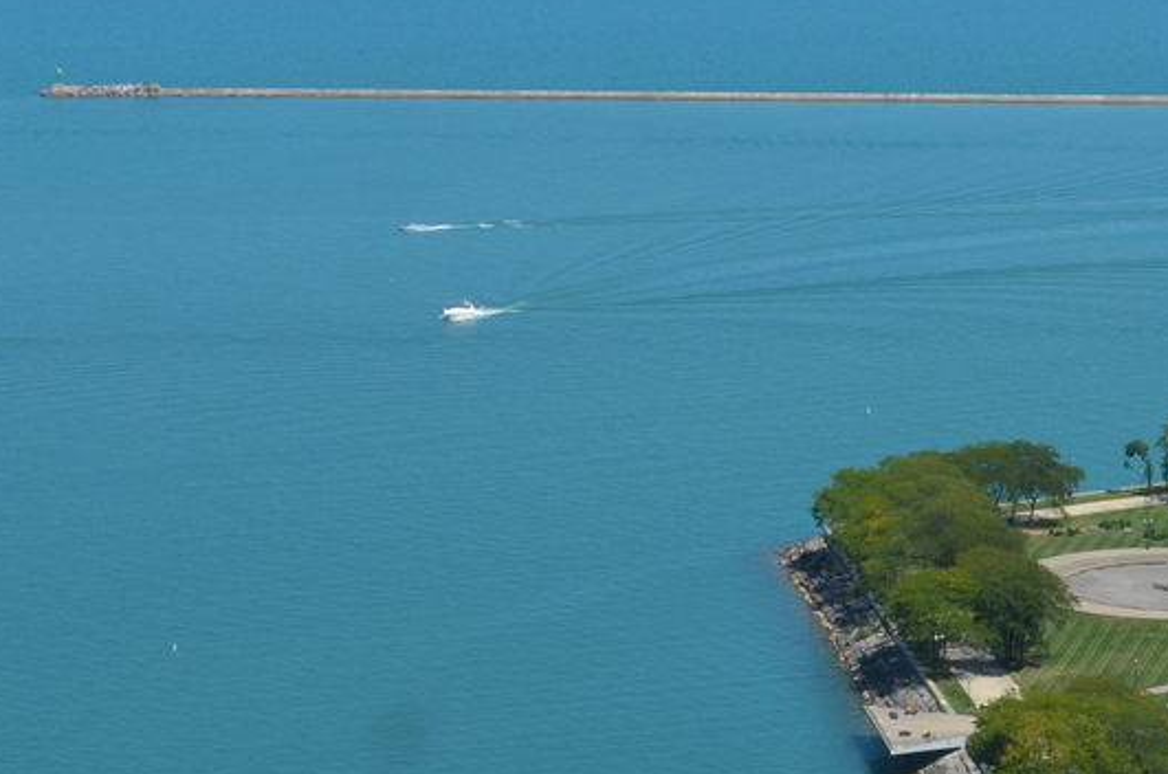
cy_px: 70
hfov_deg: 15.6
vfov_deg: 10.5
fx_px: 4178
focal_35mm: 129
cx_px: 1180
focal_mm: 28
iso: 100
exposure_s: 1/250
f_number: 8
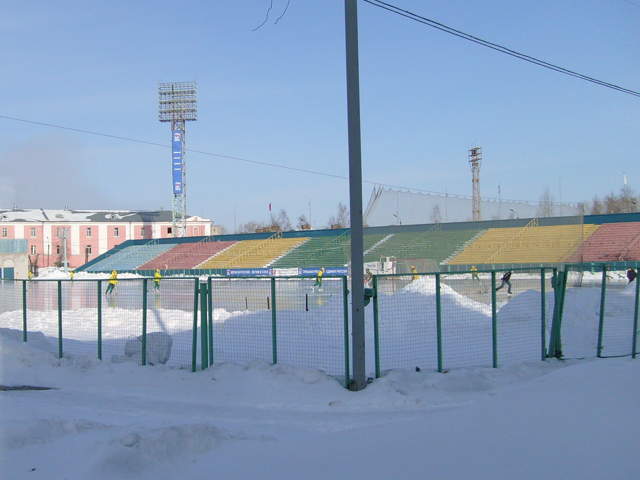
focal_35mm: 49
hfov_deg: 38.5
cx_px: 213
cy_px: 225
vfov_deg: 29.7
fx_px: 906
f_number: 7.1
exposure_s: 1/500
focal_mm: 5.8
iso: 80
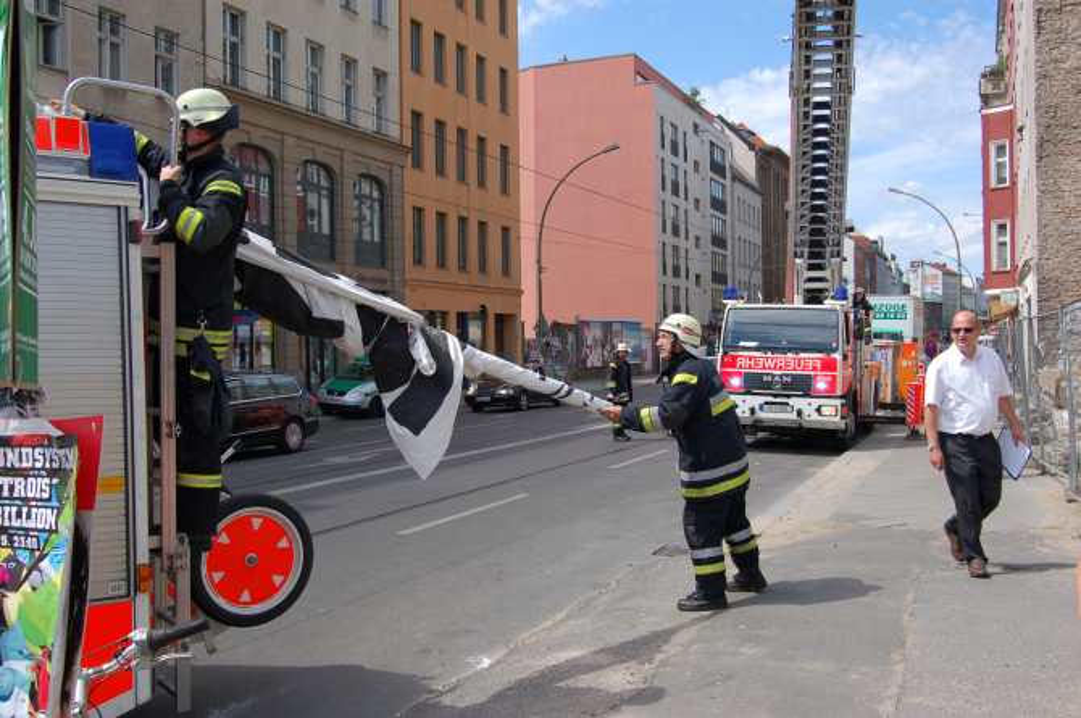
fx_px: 1035
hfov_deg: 55.2
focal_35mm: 34
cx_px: 540
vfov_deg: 38.3
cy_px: 359
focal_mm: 23
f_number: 9
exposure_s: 1/320
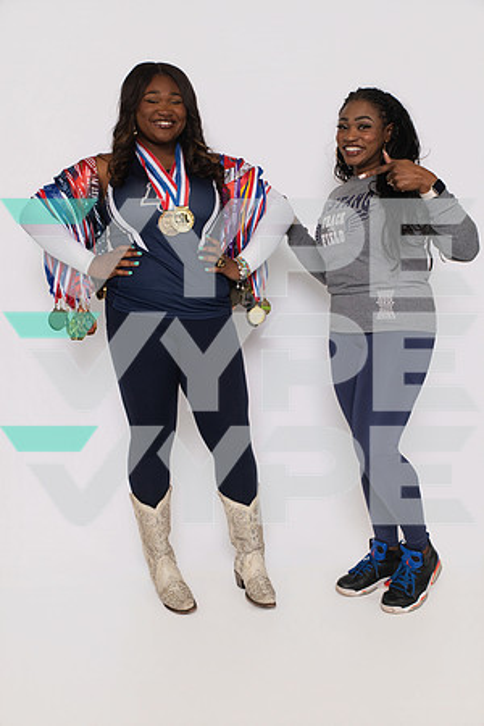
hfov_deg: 36.9
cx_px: 242
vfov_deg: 53.1
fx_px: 726
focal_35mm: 36
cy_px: 363
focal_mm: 36
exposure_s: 1/320
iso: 640
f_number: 8
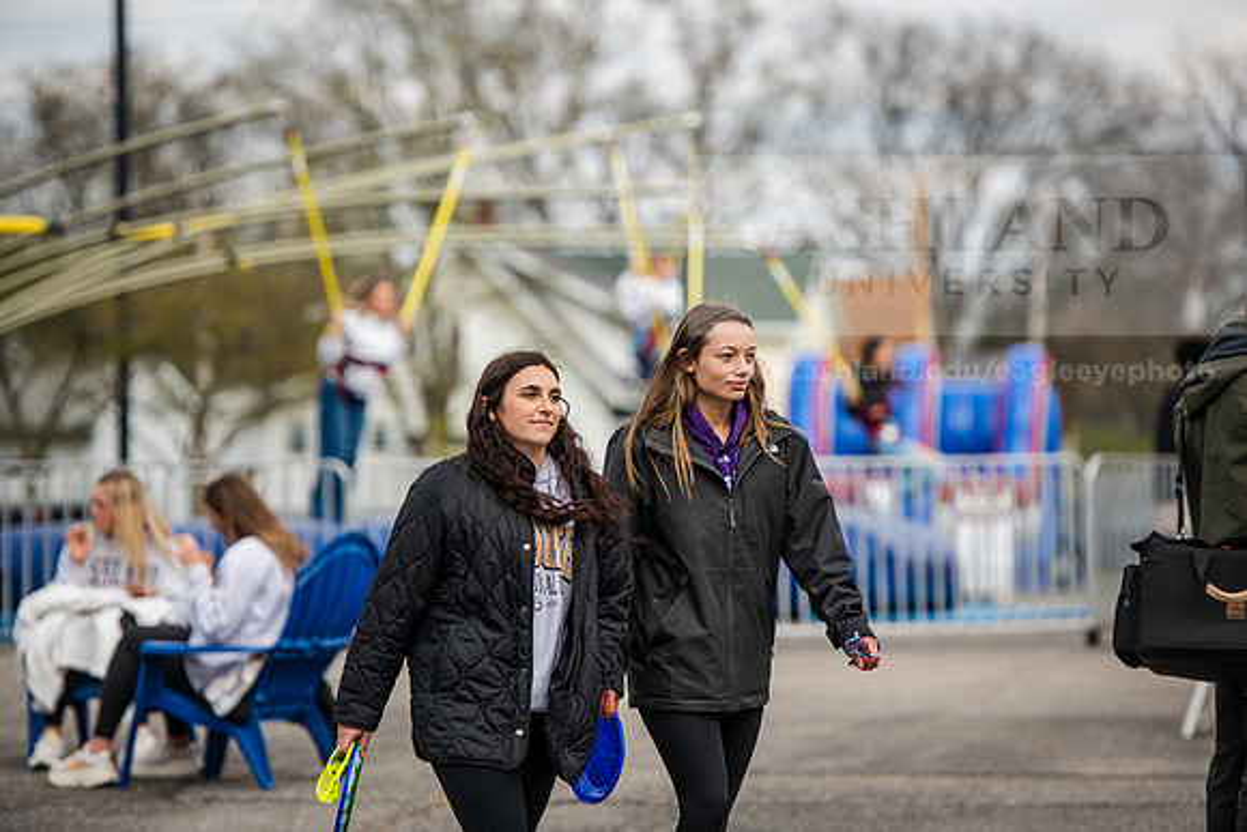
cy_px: 416
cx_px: 624
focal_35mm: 170
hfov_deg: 12.1
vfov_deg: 8.1
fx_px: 5890
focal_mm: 170
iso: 100
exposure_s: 1/800
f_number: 3.2
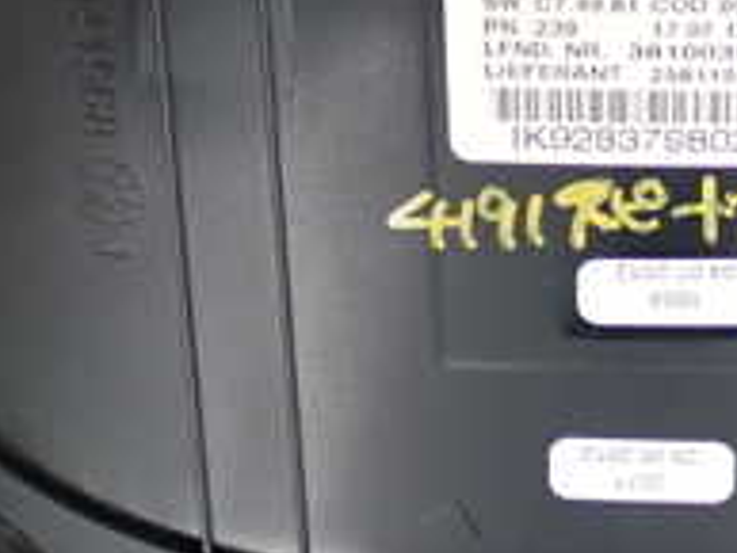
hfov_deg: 16.5
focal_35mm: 118
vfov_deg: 12.5
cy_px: 107
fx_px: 2514
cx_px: 649
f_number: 2.7
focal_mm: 6.83
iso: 400
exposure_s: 1/40
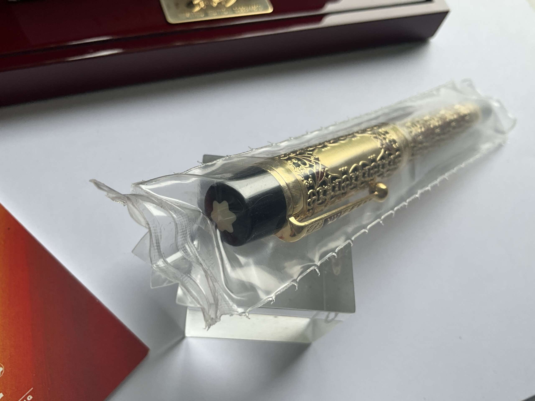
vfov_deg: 48.2
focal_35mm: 29
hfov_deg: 61.7
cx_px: 268
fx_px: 448
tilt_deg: -61.5
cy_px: 200
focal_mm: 3
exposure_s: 1/122
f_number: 1.8
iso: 20
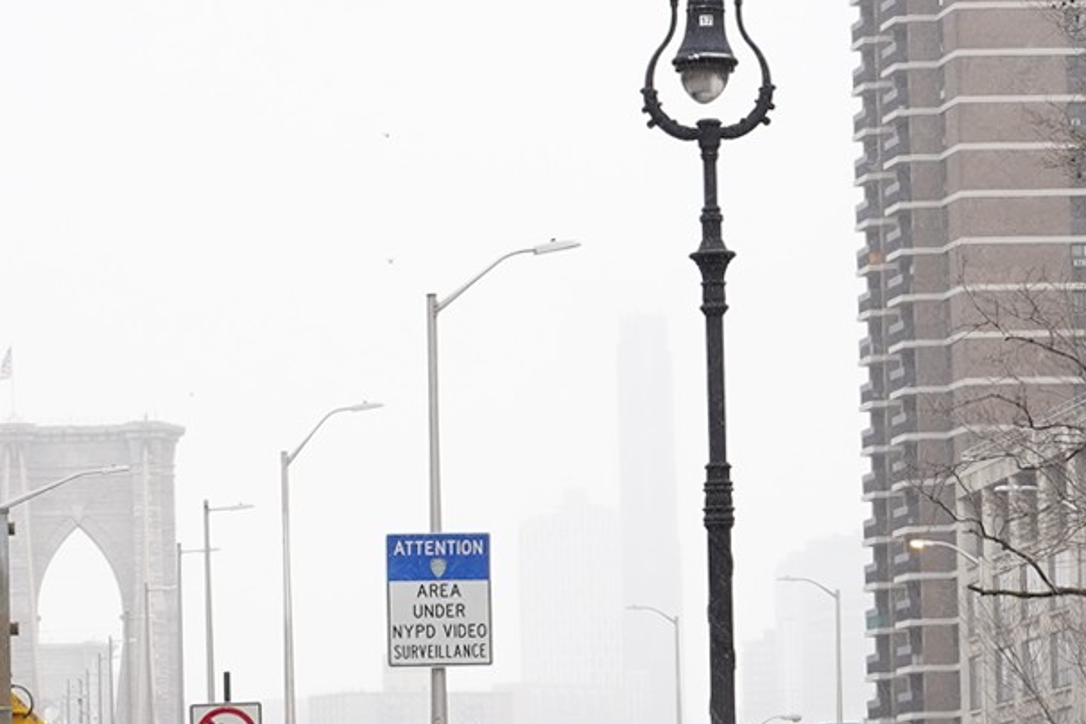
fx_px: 3982
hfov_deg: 15.5
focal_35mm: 132
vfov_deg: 10.2
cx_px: 357
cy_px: 853
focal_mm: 40
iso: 320
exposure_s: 1/125
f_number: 6.3
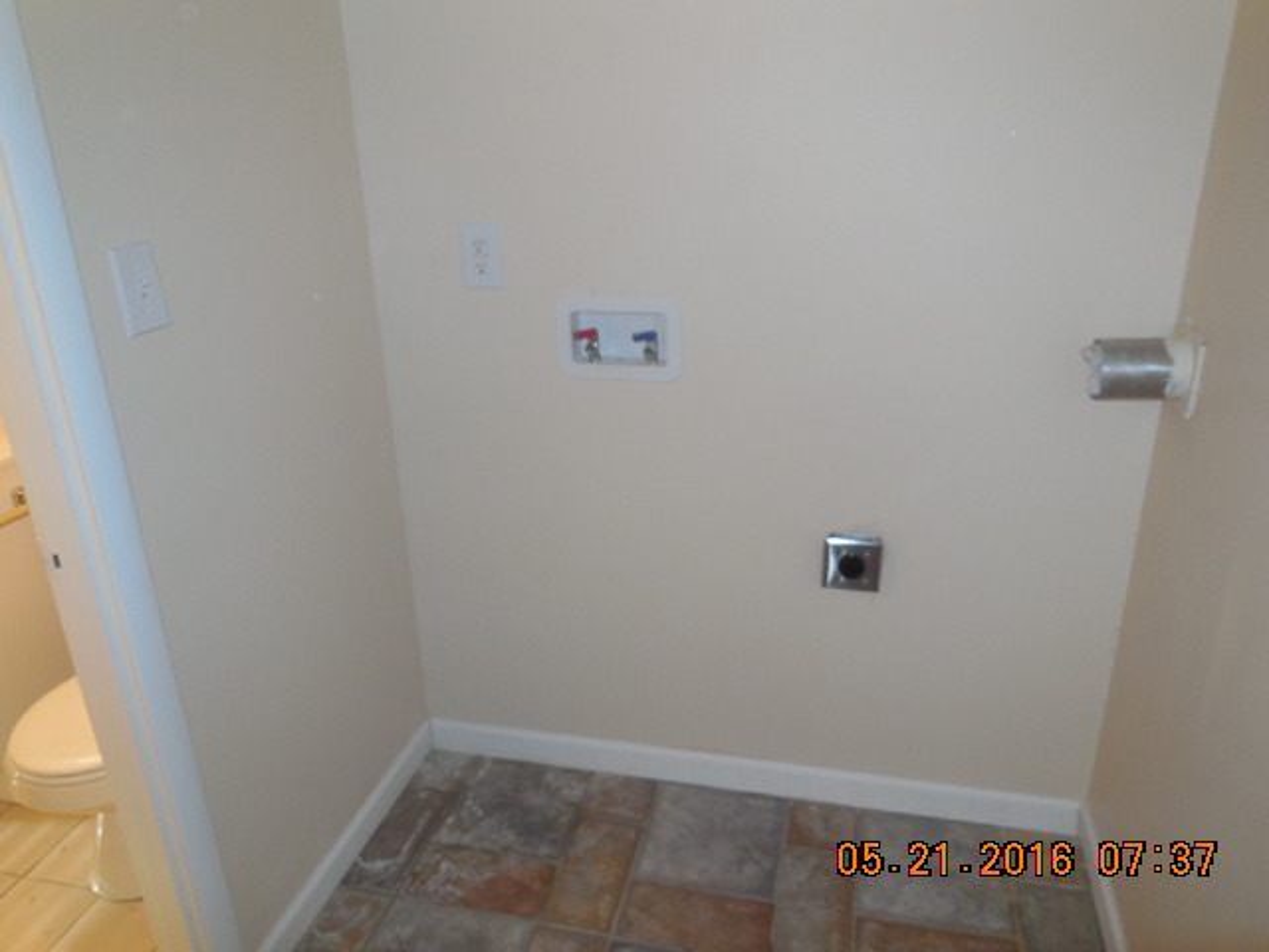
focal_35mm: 25
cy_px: 476
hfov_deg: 69.4
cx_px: 634
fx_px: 916
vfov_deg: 54.9
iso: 200
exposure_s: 1/25
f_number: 3.1
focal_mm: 4.5
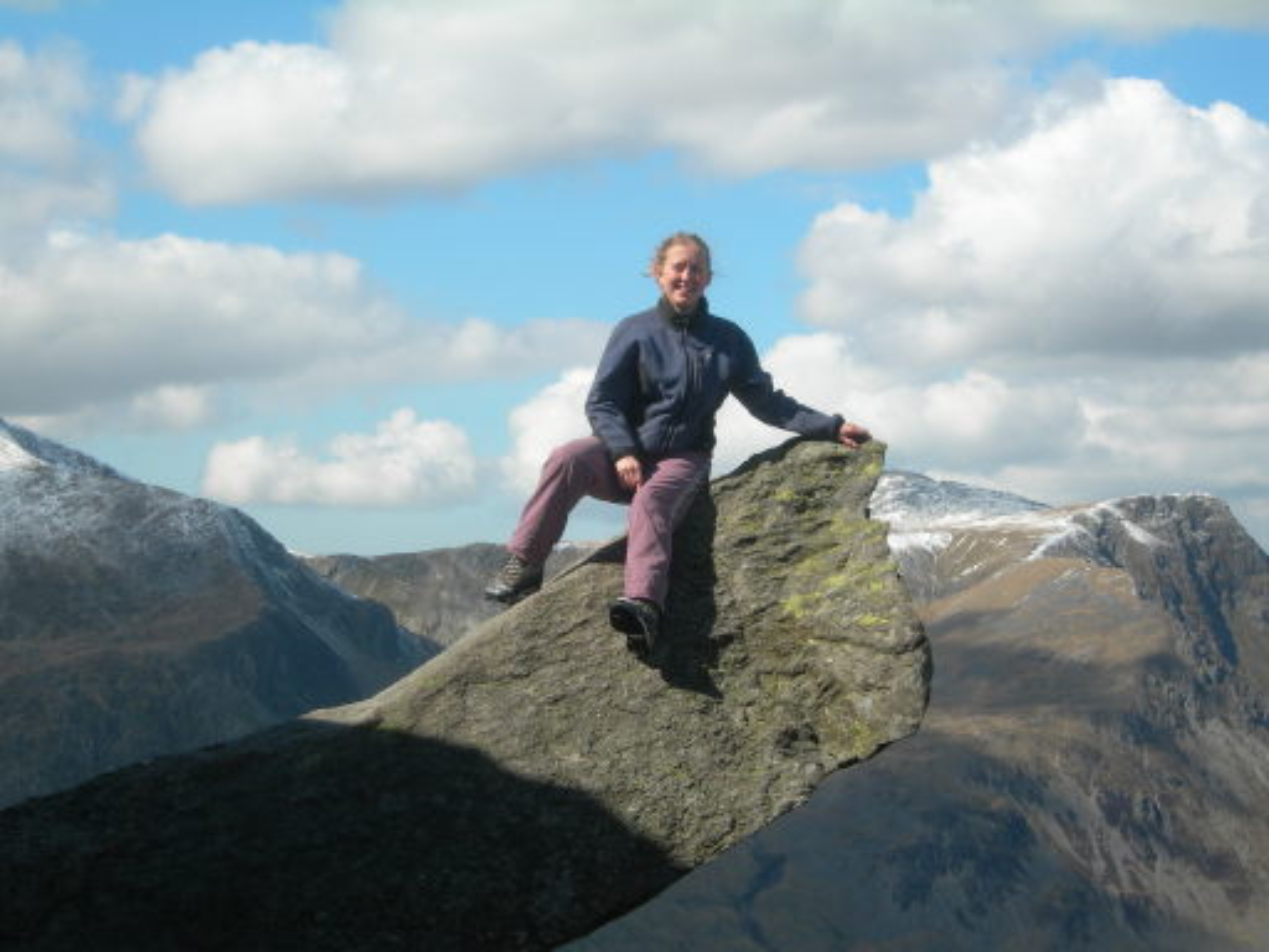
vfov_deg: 16.1
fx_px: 3373
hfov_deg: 21.3
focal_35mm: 92
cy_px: 476
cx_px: 634
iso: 50
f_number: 7.3
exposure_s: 1/234
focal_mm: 19.1
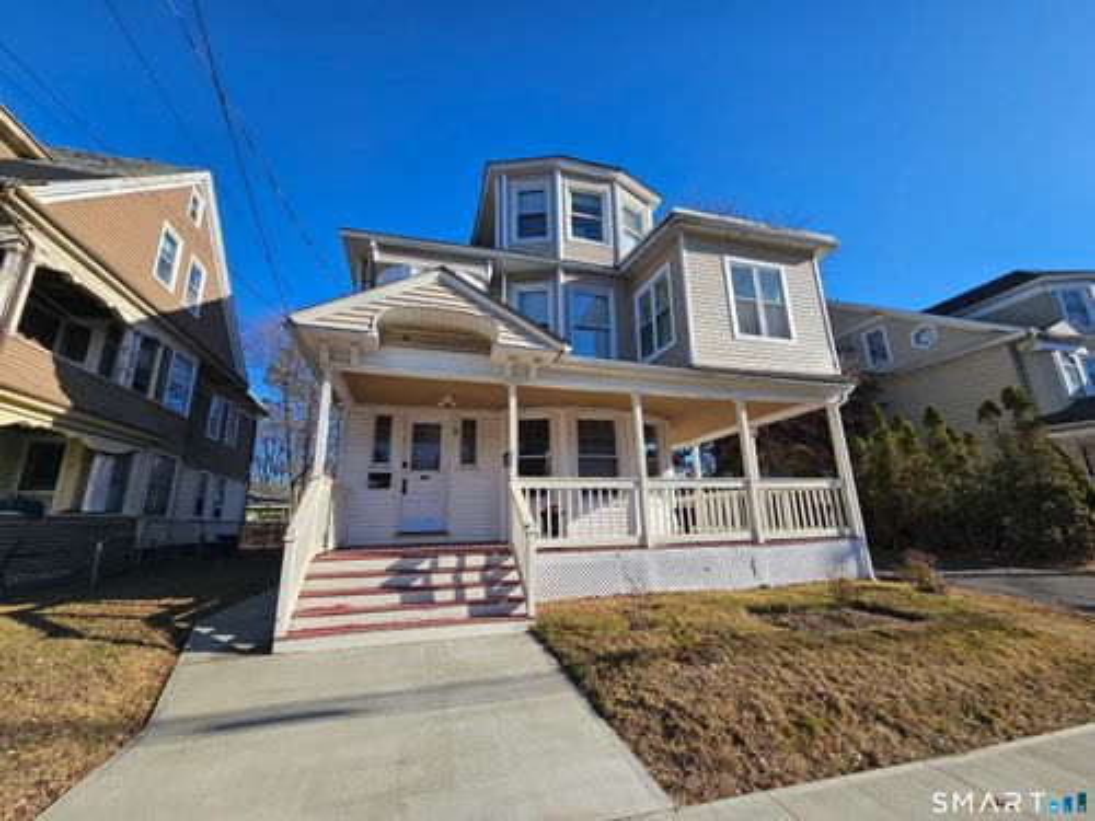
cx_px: 548
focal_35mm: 13
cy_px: 410
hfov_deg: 106.2
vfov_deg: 89.9
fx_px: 411
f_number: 2.2
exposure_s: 1/2122
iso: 50
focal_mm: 2.2
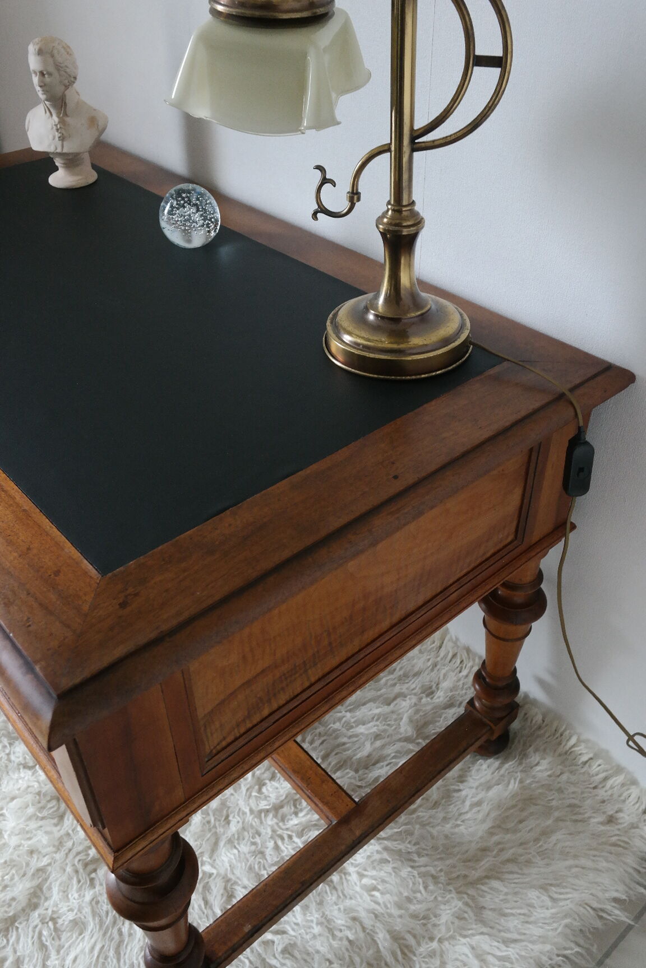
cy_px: 484
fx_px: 807
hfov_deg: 43.6
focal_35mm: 30
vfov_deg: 61.9
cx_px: 323
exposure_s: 1/30
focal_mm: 20
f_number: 5.6
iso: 1600
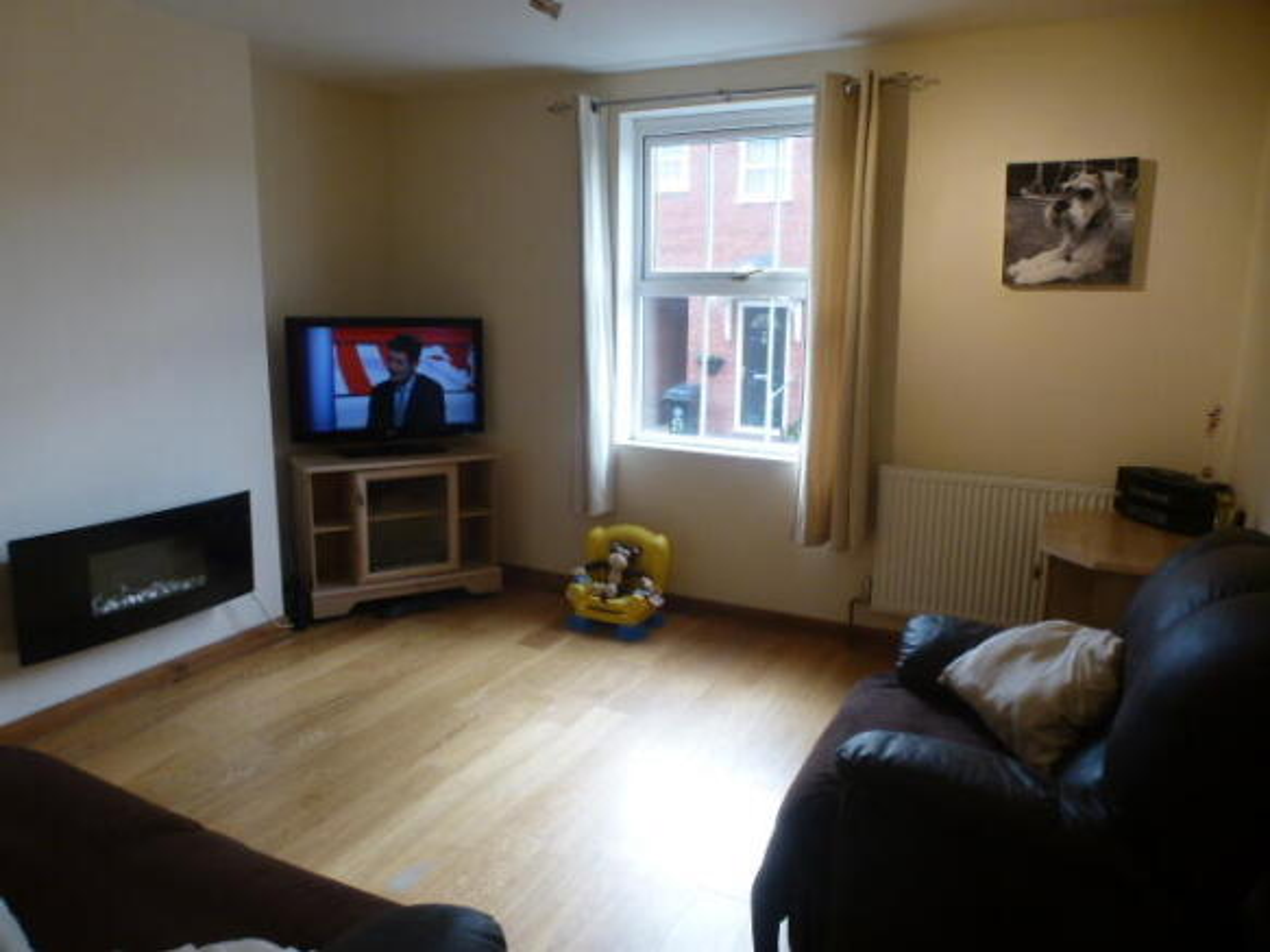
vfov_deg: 56.8
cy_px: 476
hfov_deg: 71.6
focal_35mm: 24
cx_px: 635
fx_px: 880
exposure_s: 1/60
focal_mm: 4.3
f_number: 3.3
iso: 250
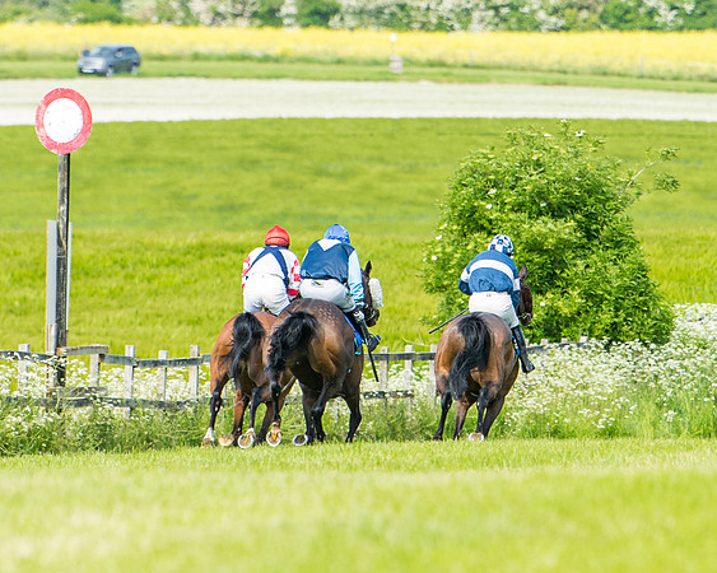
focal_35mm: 564
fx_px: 11961
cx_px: 602
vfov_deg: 2.7
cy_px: 187
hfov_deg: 3.4
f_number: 4
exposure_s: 1/1250
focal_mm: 200
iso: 400
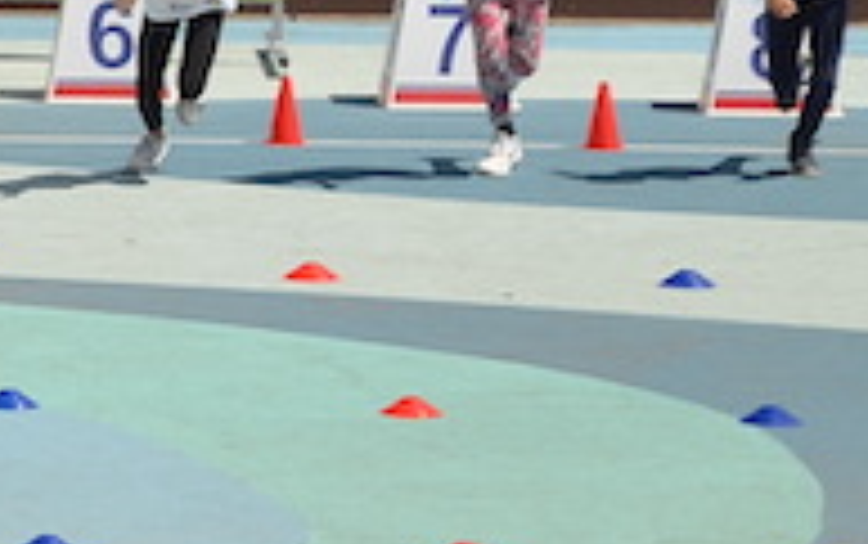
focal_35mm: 569
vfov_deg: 2.3
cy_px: -76
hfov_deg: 3.7
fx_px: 13472
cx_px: -535
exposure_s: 1/1000
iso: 200
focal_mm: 90
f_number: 6.3
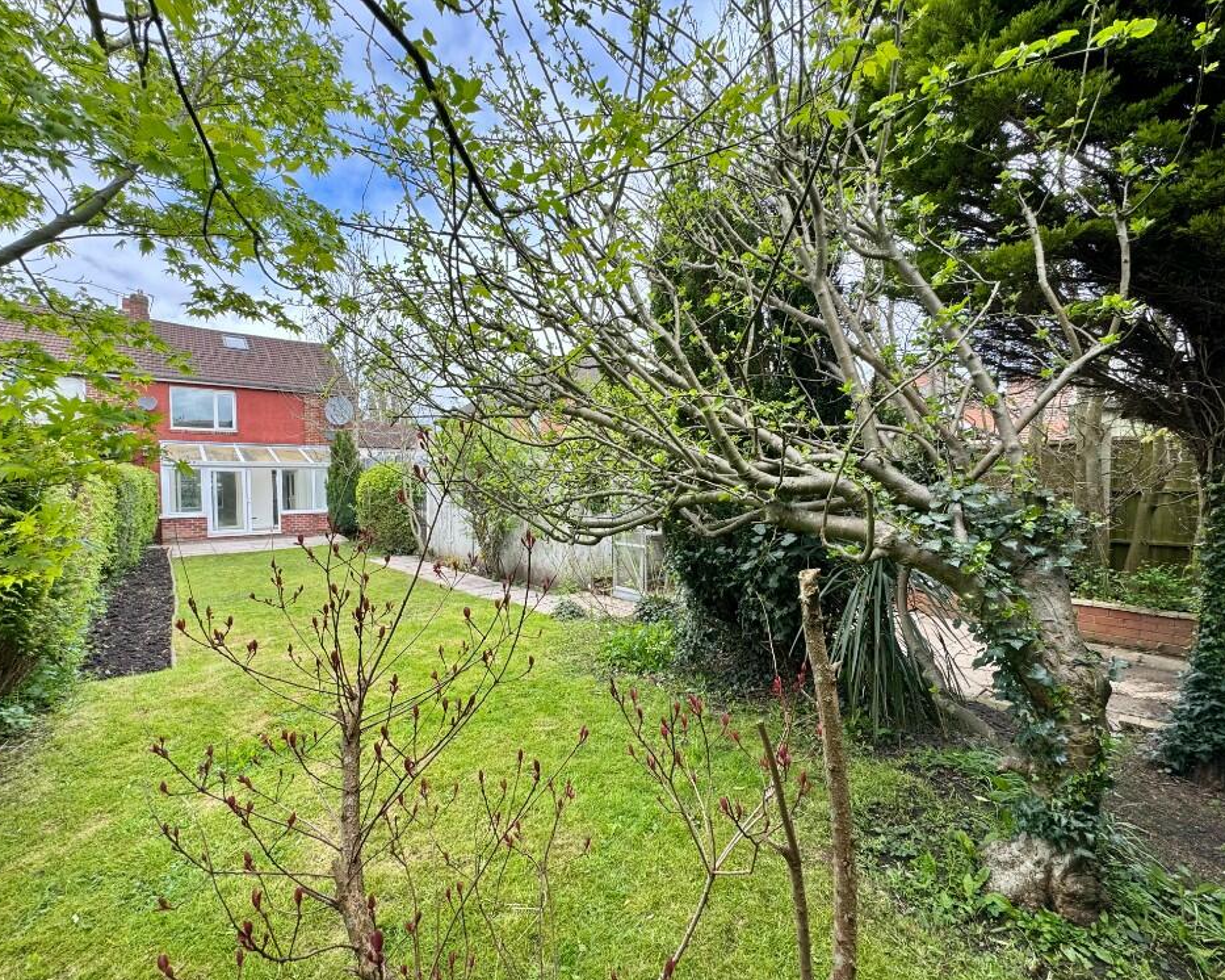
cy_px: 503
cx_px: 591
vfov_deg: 84.0
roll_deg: +0.3
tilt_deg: -2.1
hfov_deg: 96.8
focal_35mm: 15
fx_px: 544
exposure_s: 1/238
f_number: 2.2
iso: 40
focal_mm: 2.22
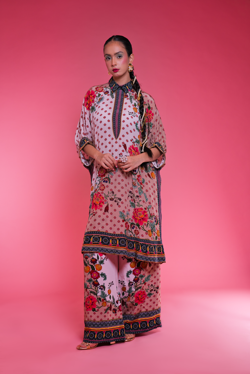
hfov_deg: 24.2
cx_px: 125
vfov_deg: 35.6
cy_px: 187
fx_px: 583
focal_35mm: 56
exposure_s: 1/200
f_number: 3.5
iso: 250
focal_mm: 56
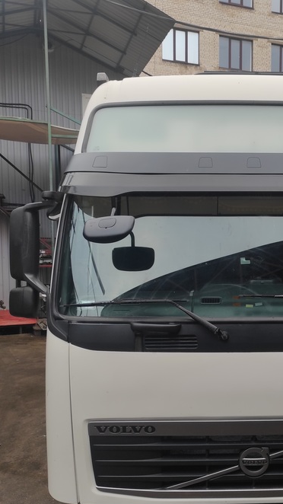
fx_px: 494
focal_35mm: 37
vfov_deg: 53.9
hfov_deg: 30.5
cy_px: 281
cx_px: 255
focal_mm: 5.43
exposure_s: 1/100
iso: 102
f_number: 1.89
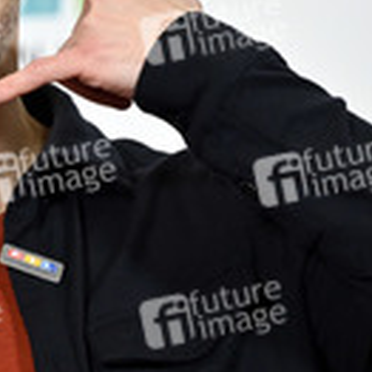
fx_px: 5313
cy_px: 102
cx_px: -33
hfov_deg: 4.0
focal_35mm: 437
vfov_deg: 4.0
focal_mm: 150
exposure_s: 1/640
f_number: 2.8
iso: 1000
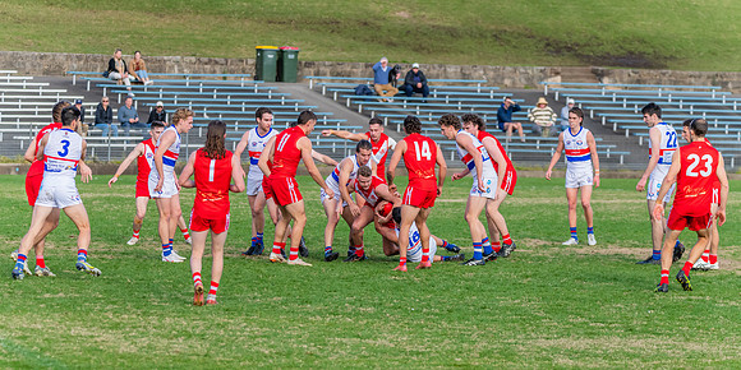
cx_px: 367
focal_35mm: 230
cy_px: 257
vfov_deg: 4.8
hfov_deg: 9.6
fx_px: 4402
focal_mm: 200
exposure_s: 1/1600
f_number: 5.3
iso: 1000
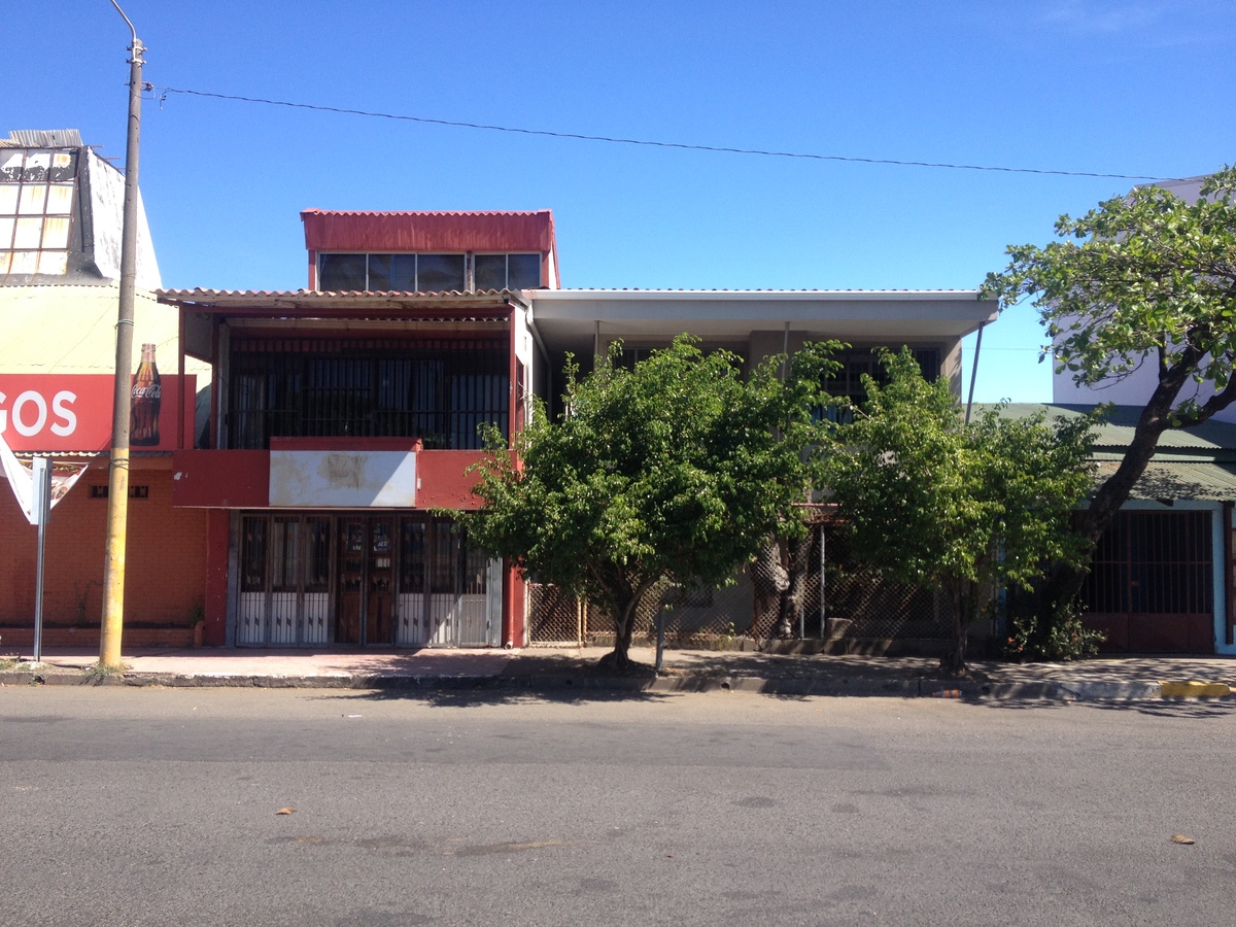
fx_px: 1250
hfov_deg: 52.6
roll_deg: -0.1
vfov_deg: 40.7
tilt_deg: -0.1
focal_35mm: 35
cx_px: 618
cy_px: 464
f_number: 2.4
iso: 50
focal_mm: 4.28
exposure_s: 1/920
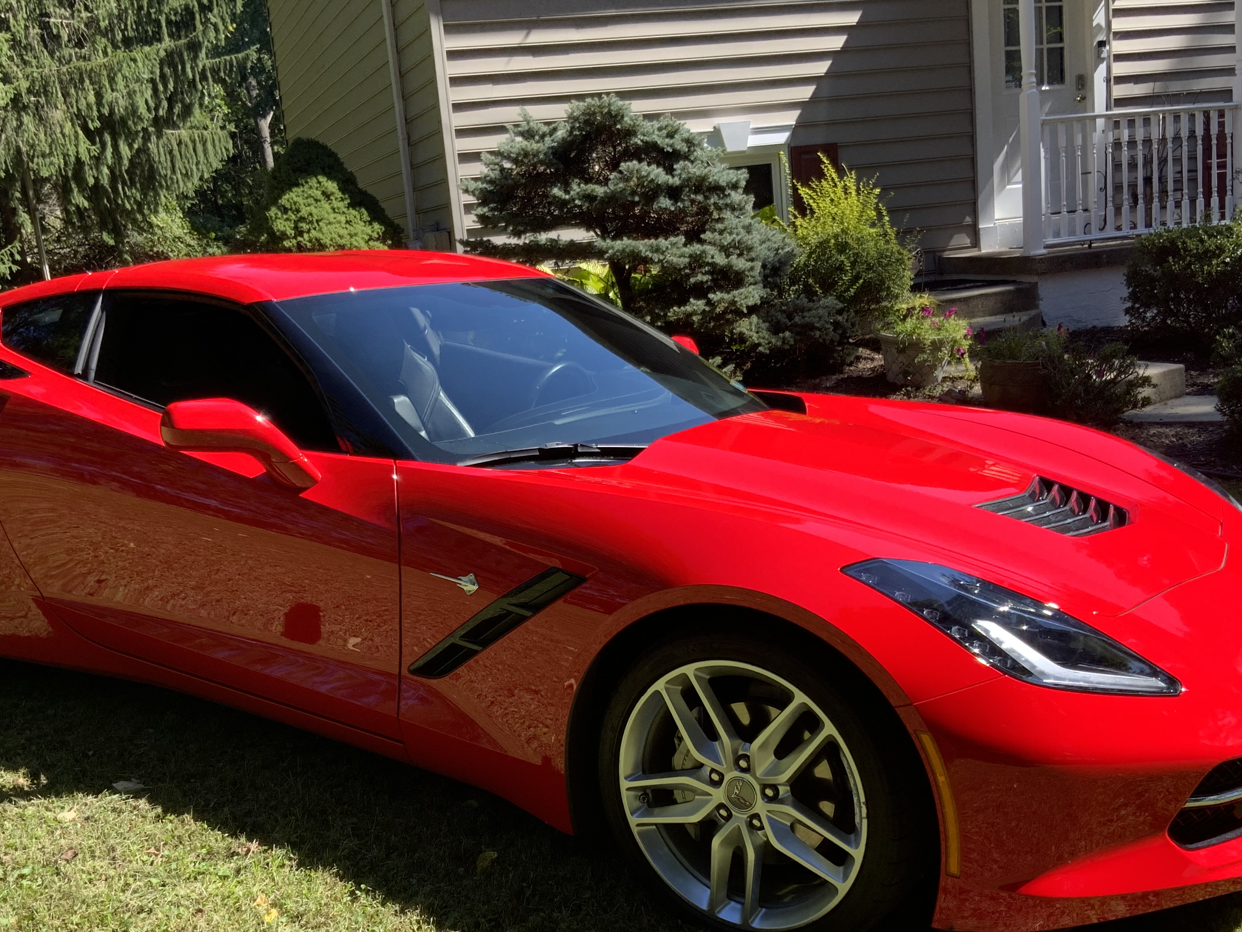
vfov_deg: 34.1
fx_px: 1507
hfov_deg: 44.8
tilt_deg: -13.8
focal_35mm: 42
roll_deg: +4.8
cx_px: 607
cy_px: 591
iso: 16
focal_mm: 3
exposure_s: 1/509
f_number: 1.8
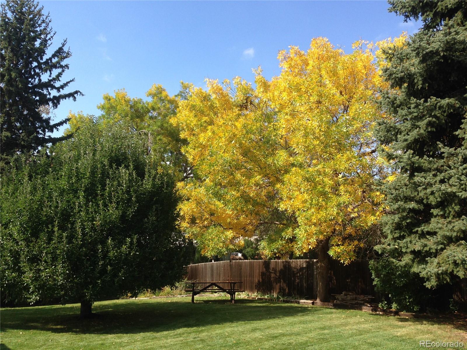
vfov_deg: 42.9
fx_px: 445
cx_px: 234
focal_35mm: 33
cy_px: 175
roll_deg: -2.1
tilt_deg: +11.6
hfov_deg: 55.4
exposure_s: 1/919
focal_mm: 4.12
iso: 50
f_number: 2.4
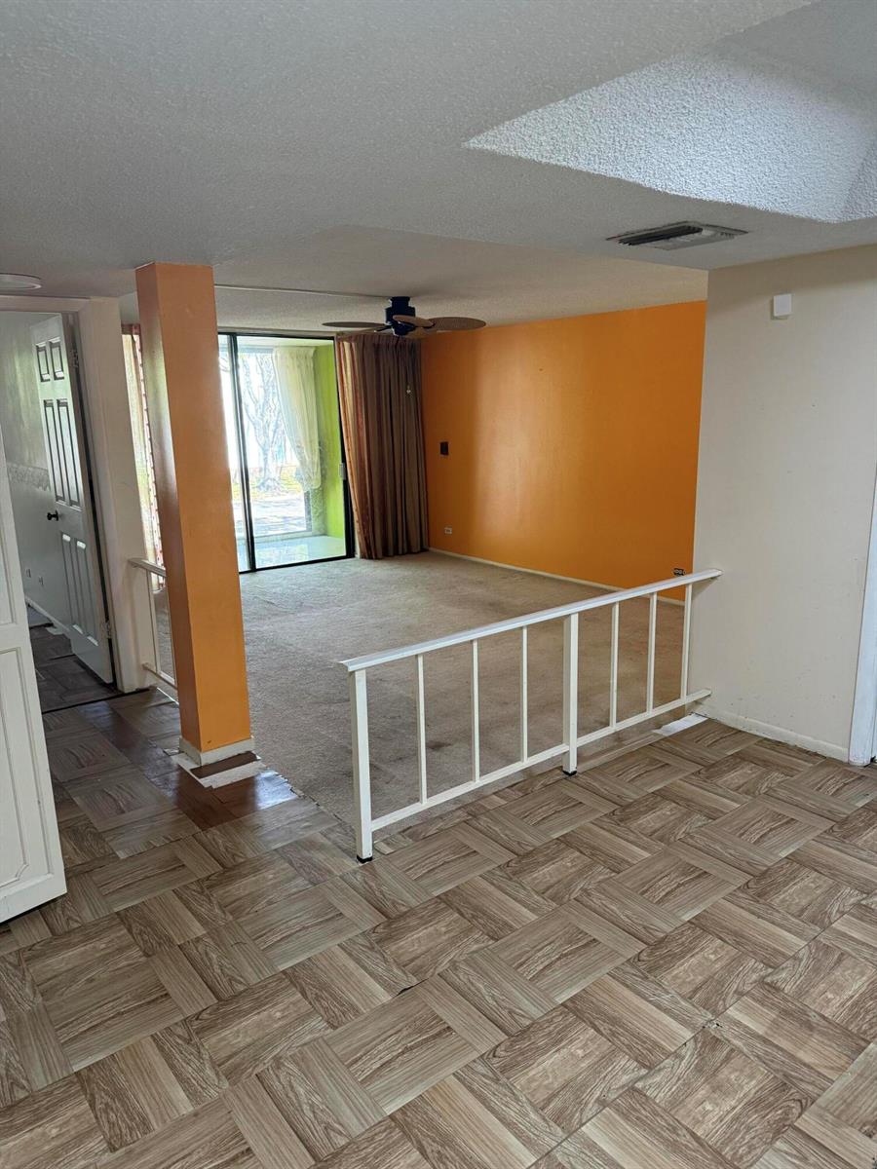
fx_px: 811
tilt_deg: -12.9
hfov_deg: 56.8
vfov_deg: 71.6
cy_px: 584
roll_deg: +0.4
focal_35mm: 24
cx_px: 438
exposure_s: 1/120
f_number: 1.78
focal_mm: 6.76
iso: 400
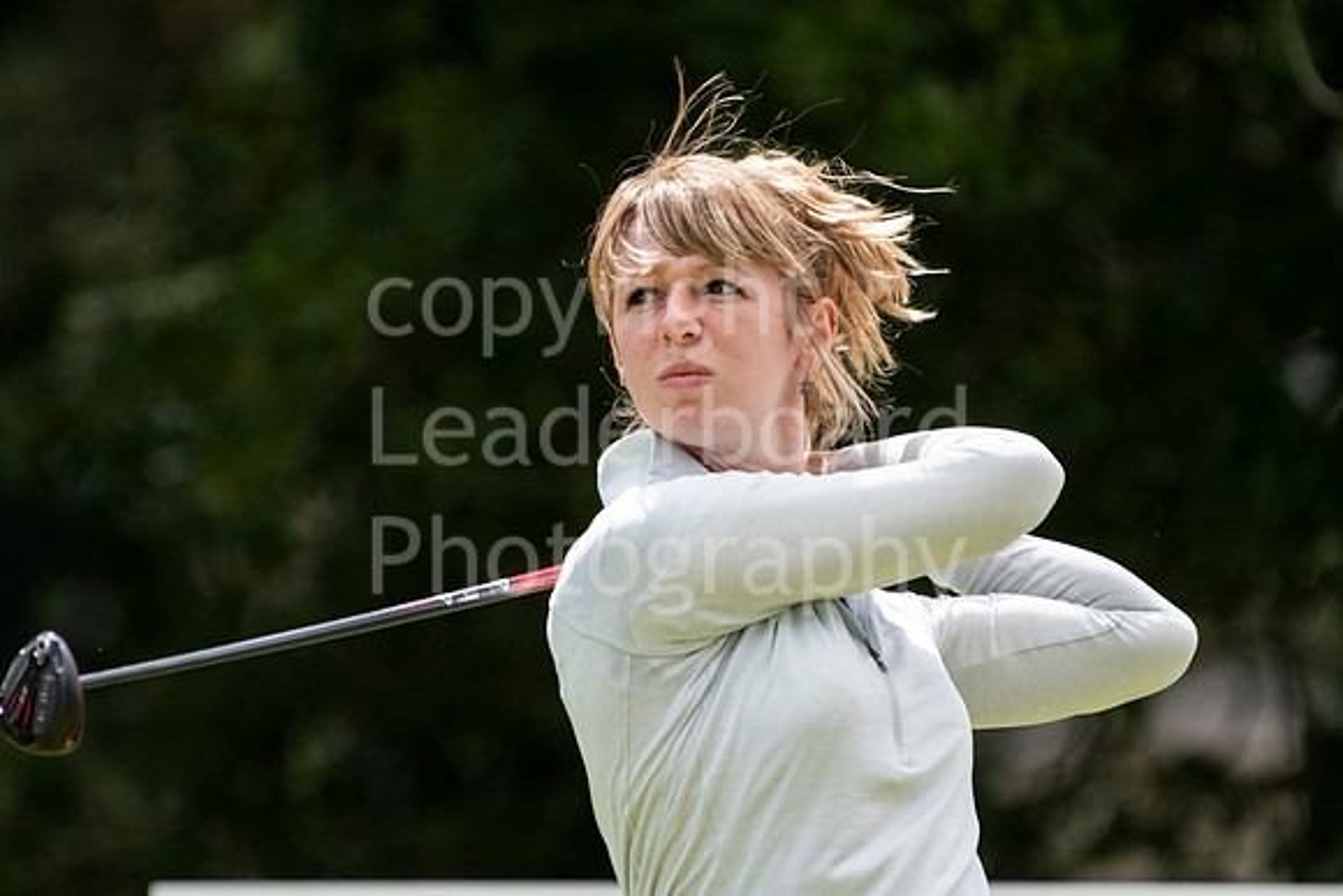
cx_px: 672
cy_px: 448
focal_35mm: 750
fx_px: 27984
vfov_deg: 1.8
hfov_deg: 2.7
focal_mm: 500
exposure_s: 1/1250
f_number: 5.6
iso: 1250
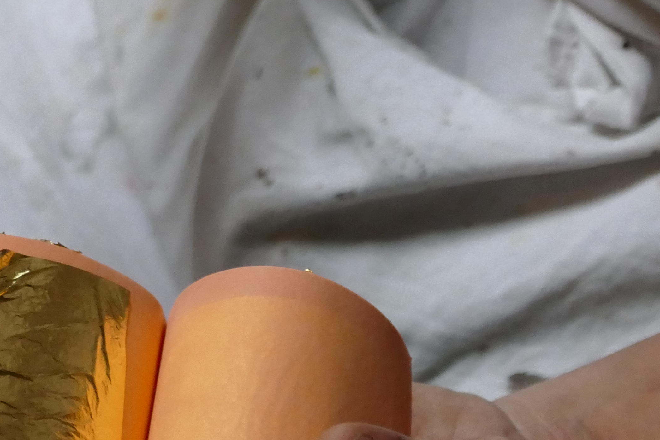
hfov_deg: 16.0
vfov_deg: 11.1
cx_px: -128
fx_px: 2255
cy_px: 223
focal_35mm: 123
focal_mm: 17.27
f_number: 3.3
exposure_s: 1/80
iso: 1250
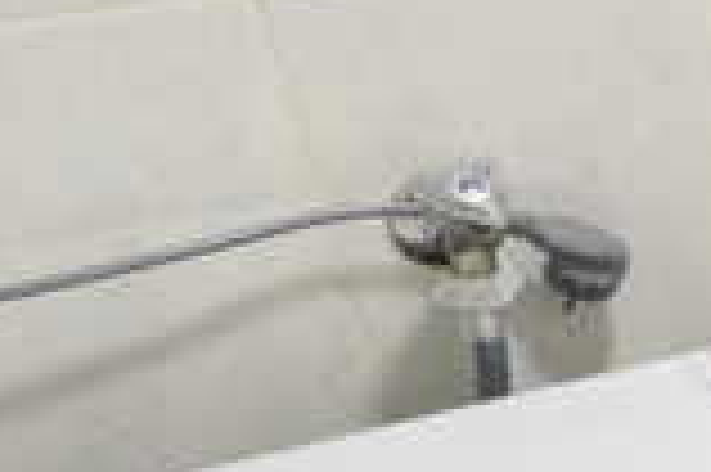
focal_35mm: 114
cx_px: 2110
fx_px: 2249
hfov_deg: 11.3
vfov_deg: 11.9
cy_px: 445
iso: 2500
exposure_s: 1/30
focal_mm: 10
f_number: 10
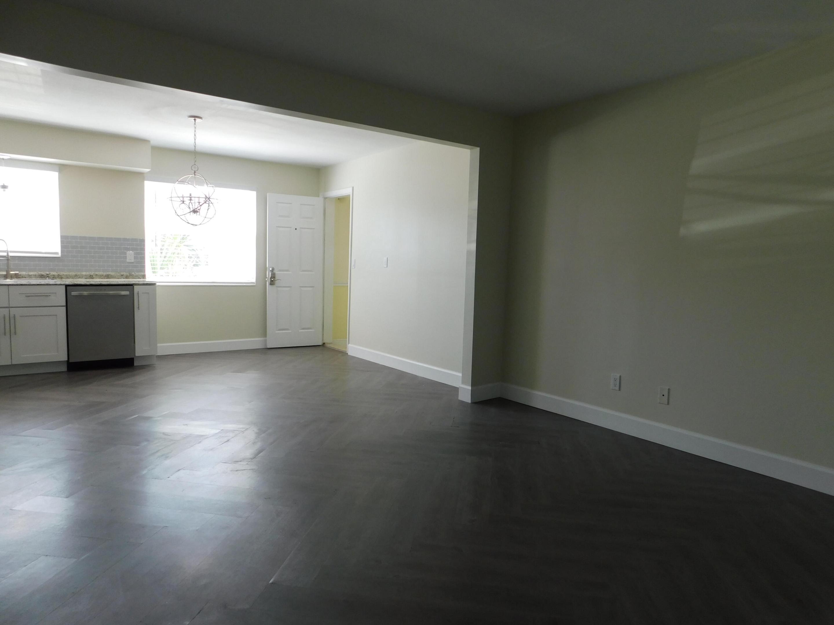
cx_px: 417
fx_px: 554
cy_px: 312
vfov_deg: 58.9
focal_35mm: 23
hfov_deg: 73.9
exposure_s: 1/100
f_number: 3
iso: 125
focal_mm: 4
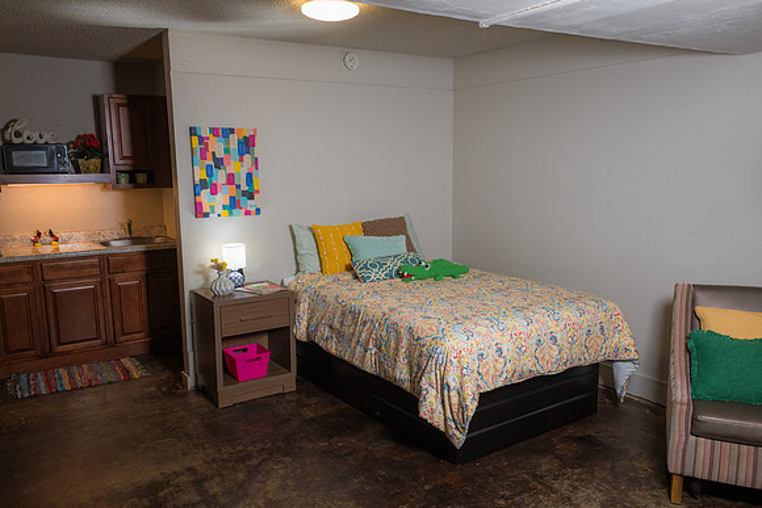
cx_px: 395
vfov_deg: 44.8
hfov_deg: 63.4
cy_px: 264
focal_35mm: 29
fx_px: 616
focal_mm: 28
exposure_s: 1/160
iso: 1000
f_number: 8
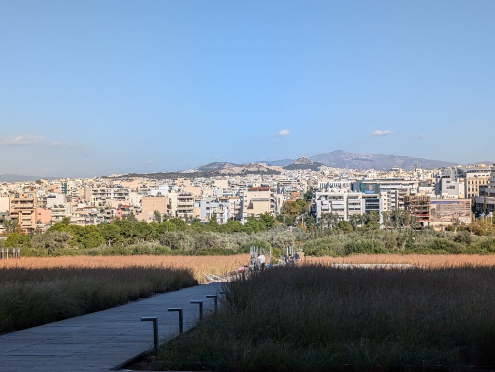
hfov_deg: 38.9
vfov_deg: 29.7
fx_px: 702
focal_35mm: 49
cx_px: 248
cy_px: 186
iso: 18
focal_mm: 6.9
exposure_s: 1/2294
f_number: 1.68
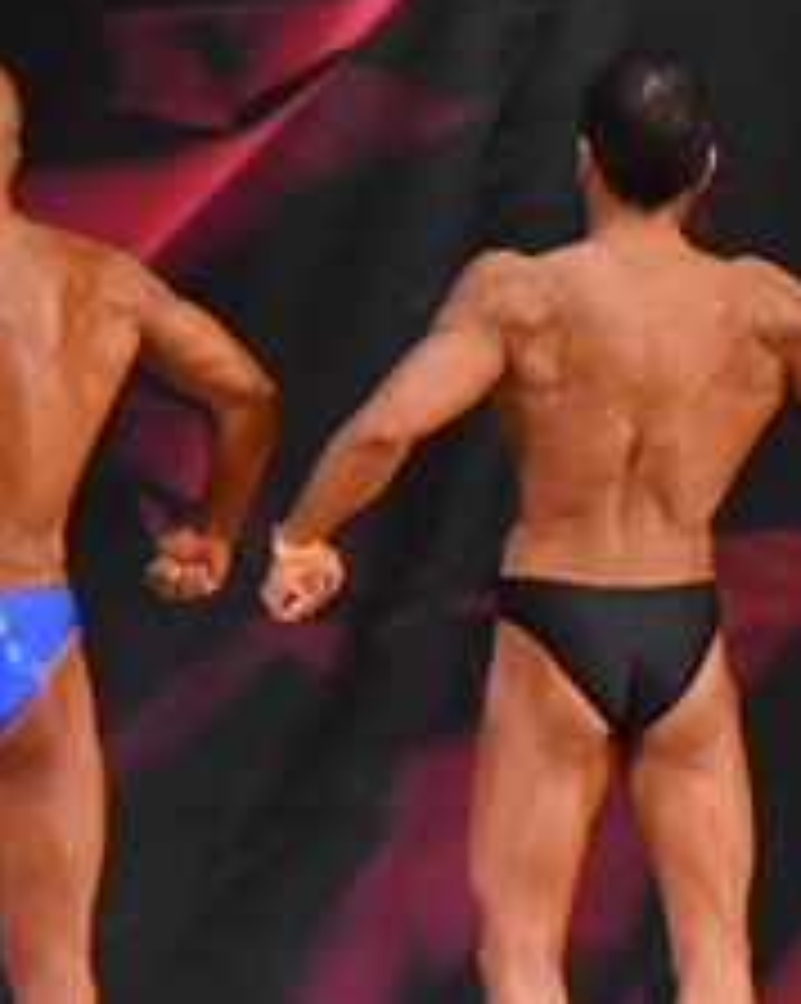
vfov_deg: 3.2
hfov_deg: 2.6
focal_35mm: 597
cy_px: 563
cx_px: 1595
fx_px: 17715
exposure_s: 1/400
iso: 4500
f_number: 5.6
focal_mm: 122
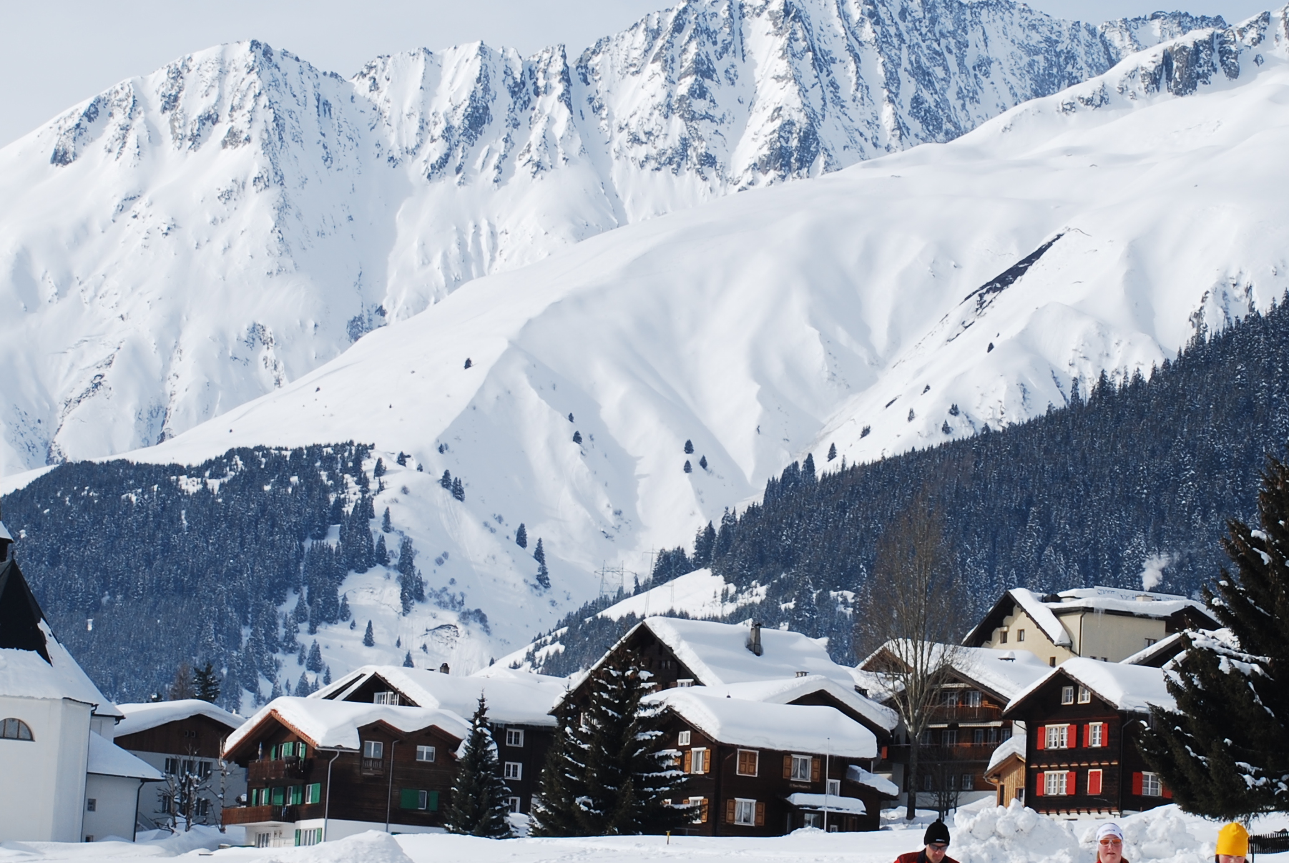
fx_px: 4839
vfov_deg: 10.2
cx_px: 778
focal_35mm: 135
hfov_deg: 15.2
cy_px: 540
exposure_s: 1/250
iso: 100
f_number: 9
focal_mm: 48
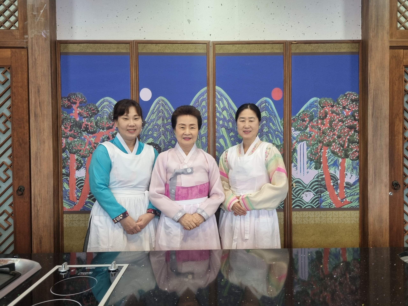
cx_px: 204
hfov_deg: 67.3
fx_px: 306
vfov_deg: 53.1
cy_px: 153
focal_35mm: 26
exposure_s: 1/120
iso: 160
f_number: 1.8
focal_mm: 5.4
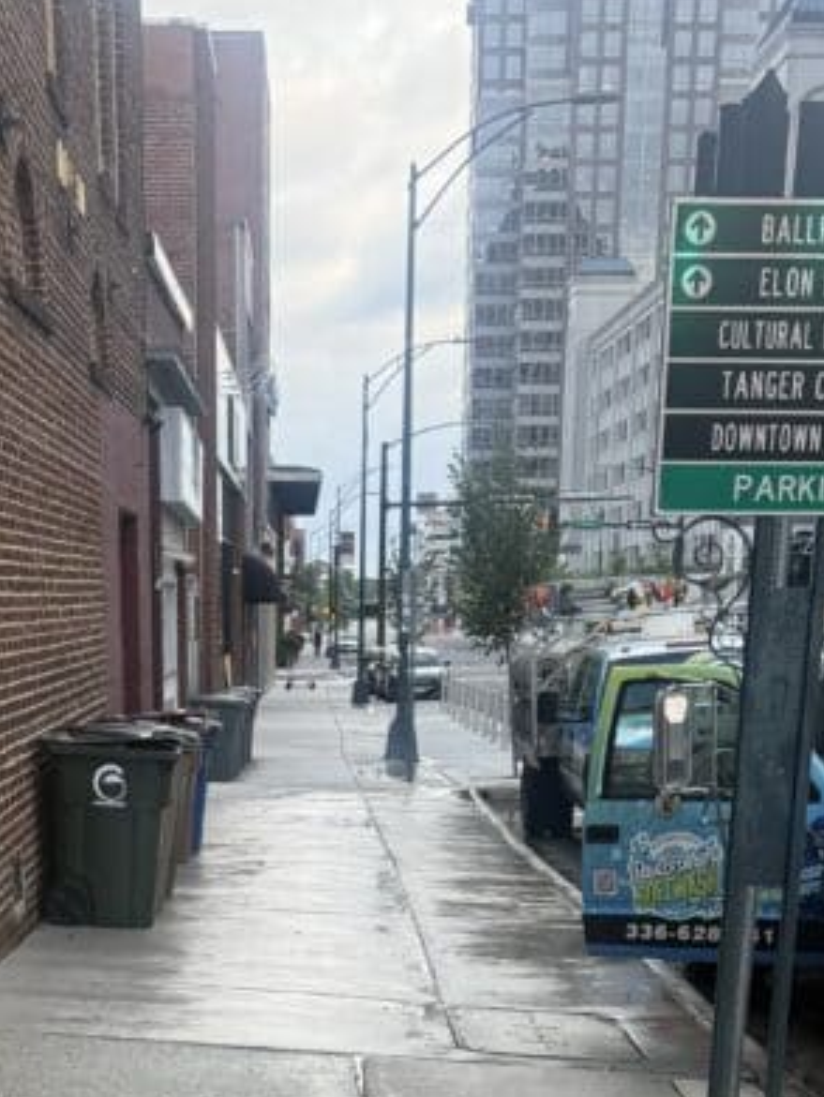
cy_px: 1204
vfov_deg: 28.0
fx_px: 1997
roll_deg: +0.0
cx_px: 312
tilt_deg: -15.9
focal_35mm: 63
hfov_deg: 23.3
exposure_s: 1/241
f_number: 1.78
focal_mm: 6.76
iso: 160
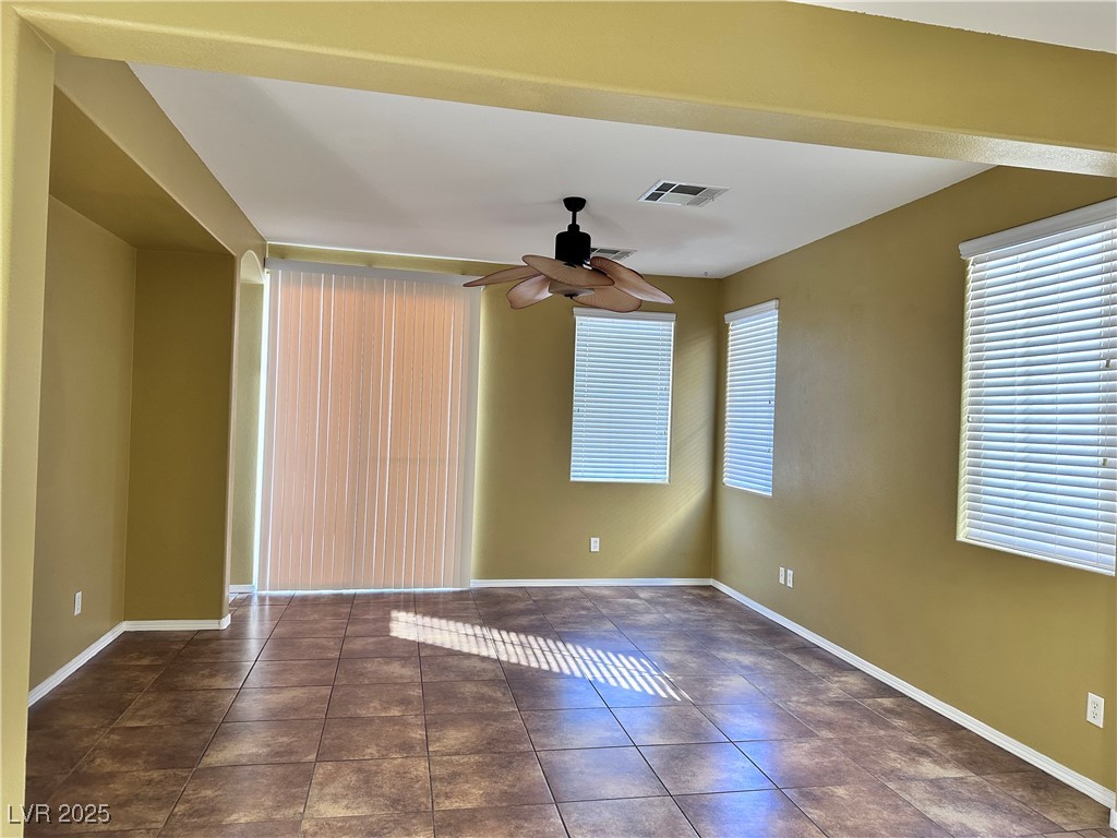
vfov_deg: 56.8
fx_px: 774
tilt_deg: +0.4
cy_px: 419
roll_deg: -2.3
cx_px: 558
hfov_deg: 71.6
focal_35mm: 24
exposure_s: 1/60
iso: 160
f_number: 1.78
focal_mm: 6.86
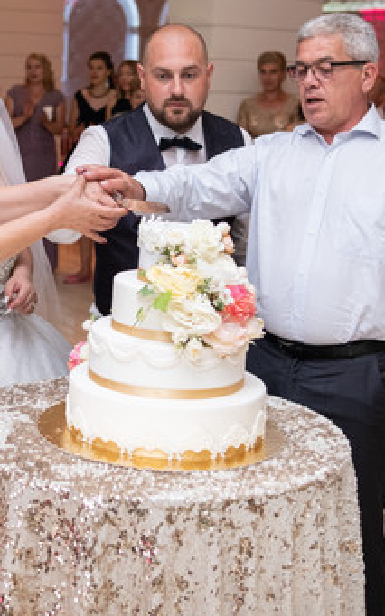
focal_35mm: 67
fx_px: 1125
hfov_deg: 19.1
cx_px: 53
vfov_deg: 30.3
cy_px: 175
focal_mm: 23
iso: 640
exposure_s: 1/125
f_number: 2
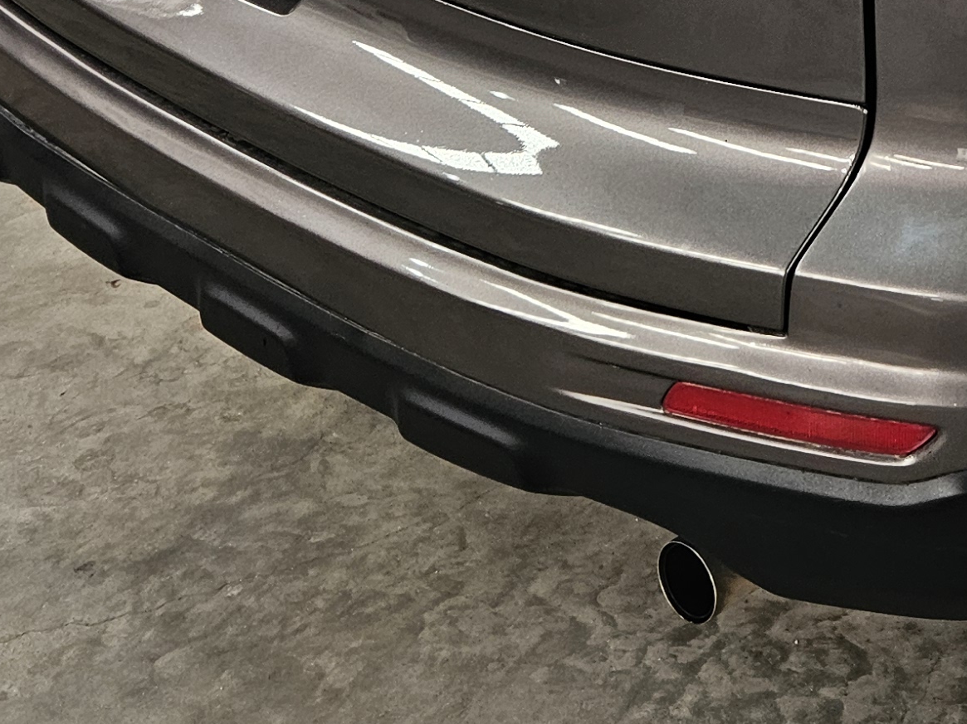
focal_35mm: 79
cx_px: 1057
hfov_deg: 23.3
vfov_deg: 17.2
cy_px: -291
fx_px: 2206
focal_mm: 5.4
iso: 160
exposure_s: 1/100
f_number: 1.8
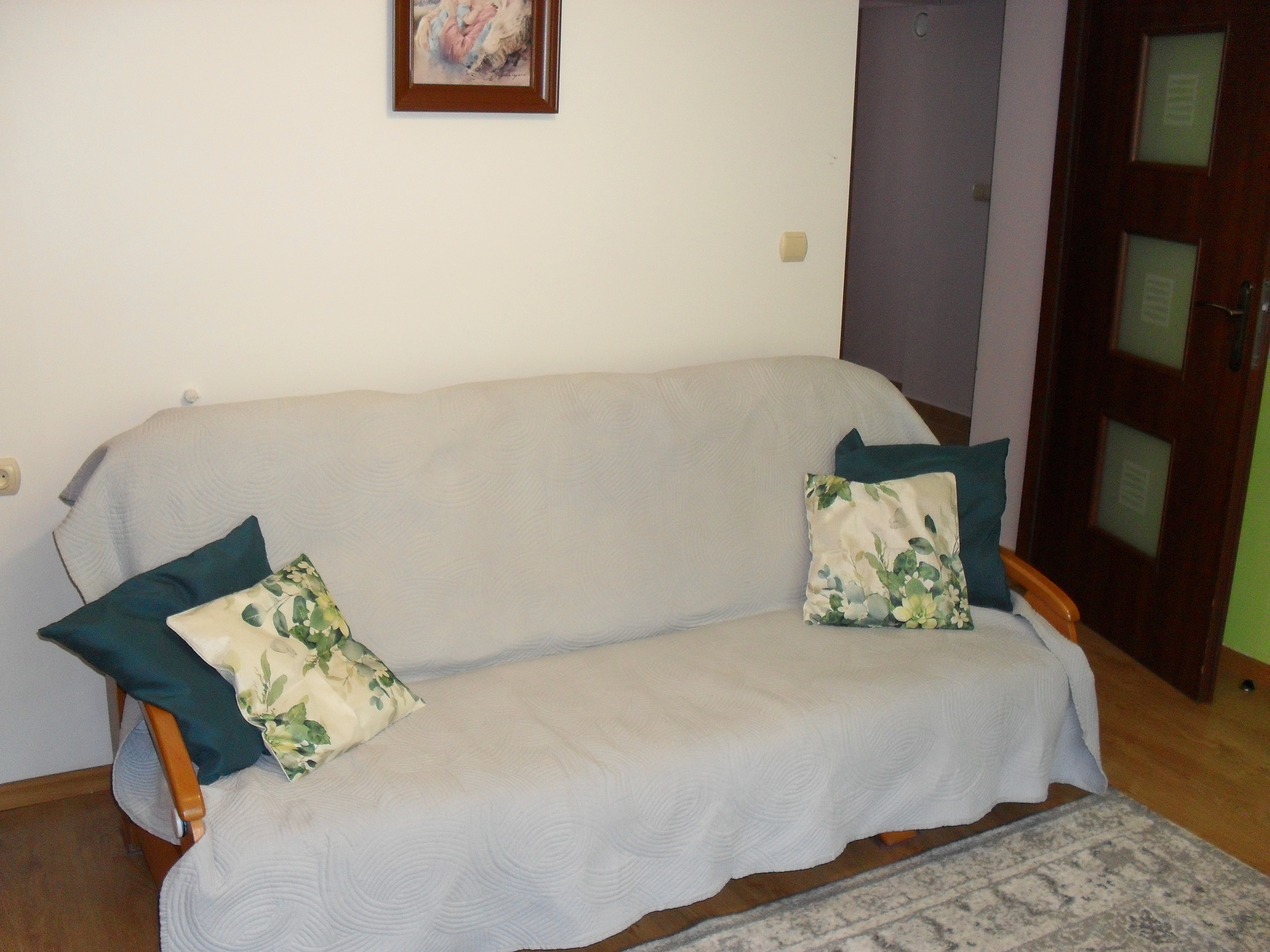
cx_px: 635
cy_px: 476
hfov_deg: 52.6
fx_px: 1284
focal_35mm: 35
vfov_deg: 40.7
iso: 200
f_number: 3.2
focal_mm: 6.3
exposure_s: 1/45
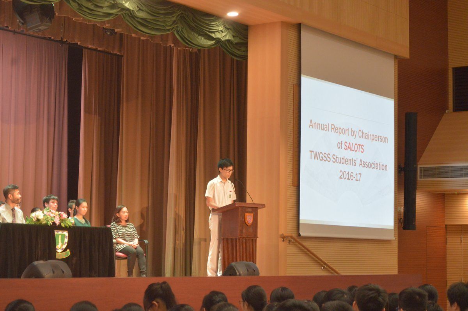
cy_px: 156
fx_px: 1072
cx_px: 234
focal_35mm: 82
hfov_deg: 24.6
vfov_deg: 16.5
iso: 1600
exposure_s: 1/50
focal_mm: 55
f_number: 6.3
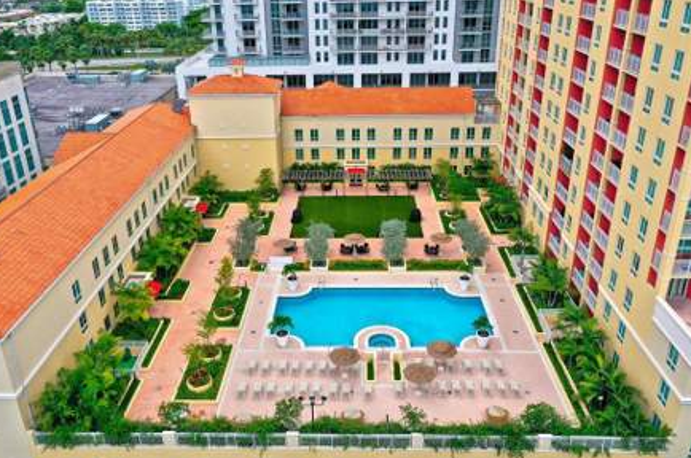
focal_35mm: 31
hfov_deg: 60.3
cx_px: 334
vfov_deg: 42.2
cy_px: 227
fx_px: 594
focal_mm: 10.3
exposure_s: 1/500
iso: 100
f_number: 6.3
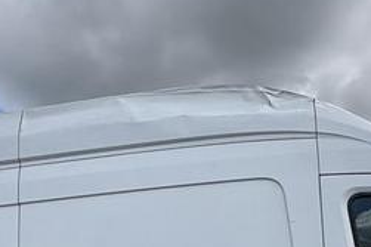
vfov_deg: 22.6
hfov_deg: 38.0
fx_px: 536
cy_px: 337
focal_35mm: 52
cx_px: 225
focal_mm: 2.22
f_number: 2.2
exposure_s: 1/1709
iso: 40
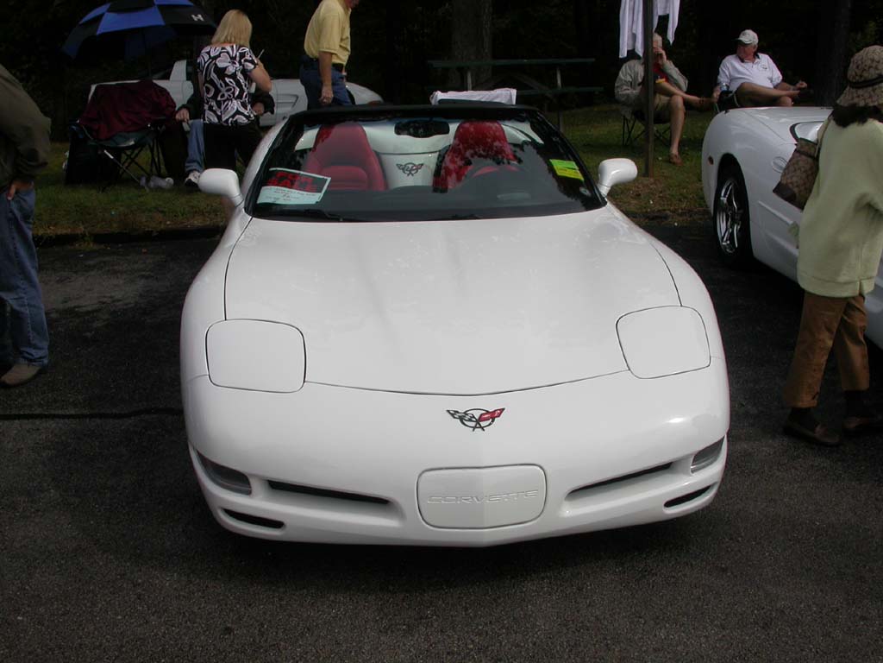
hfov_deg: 49.0
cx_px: 442
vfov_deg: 37.7
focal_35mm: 38
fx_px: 969
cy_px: 332
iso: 100
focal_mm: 7.85
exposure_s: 1/560
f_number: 7.5
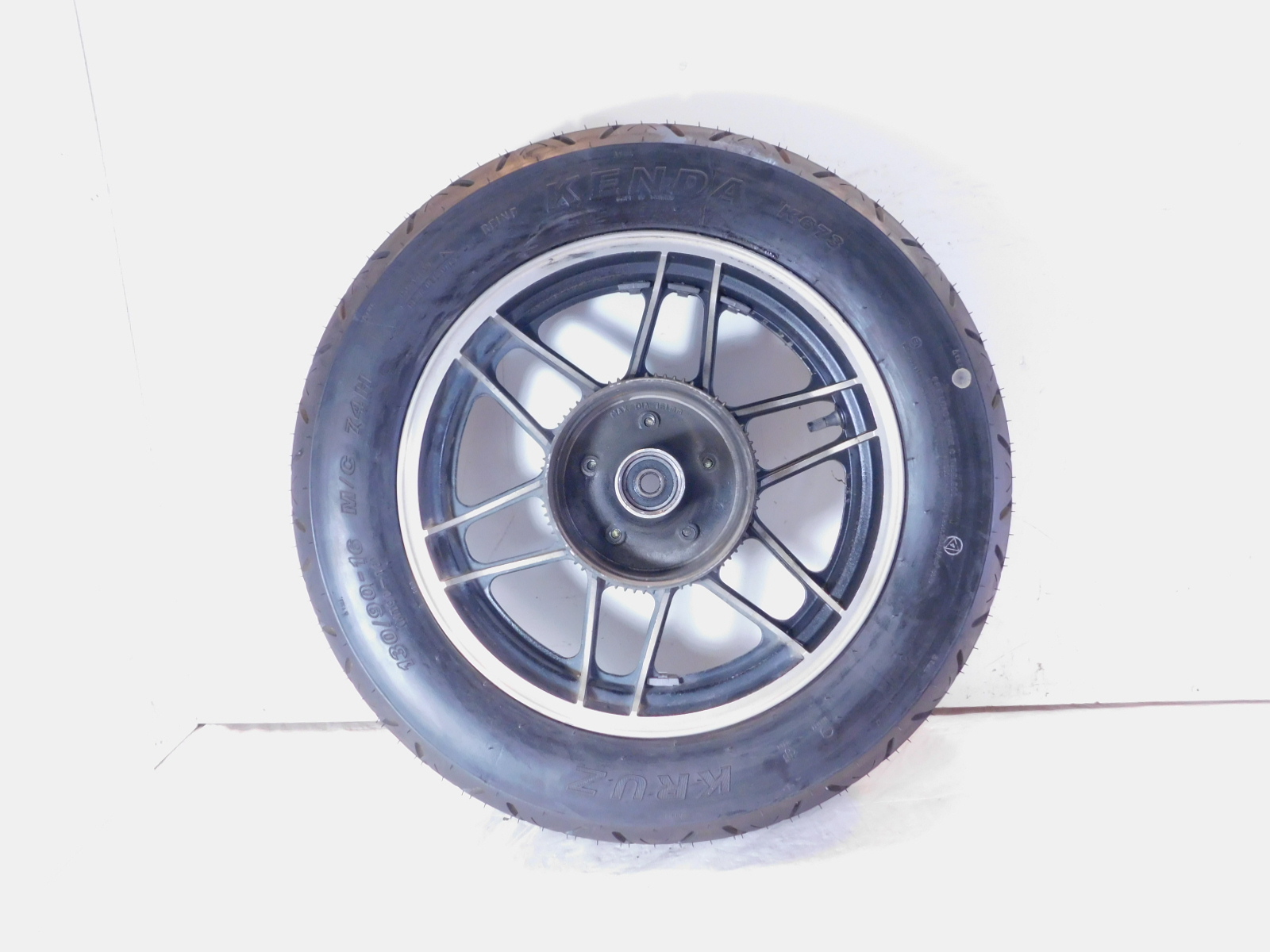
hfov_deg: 73.9
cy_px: 476
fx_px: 844
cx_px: 635
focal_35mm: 23
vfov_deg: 58.9
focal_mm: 4
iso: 400
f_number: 3
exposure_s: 1/25
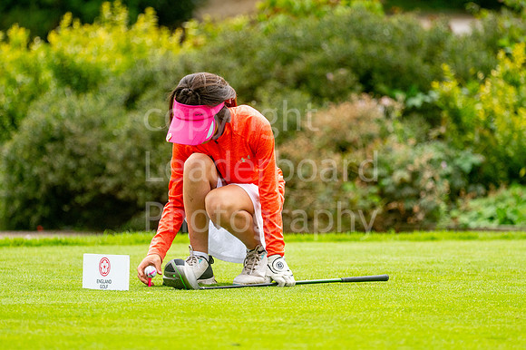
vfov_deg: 3.1
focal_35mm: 450
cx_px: 263
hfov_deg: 4.6
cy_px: 175
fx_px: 6571
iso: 320
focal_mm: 300
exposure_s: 1/2000
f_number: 4
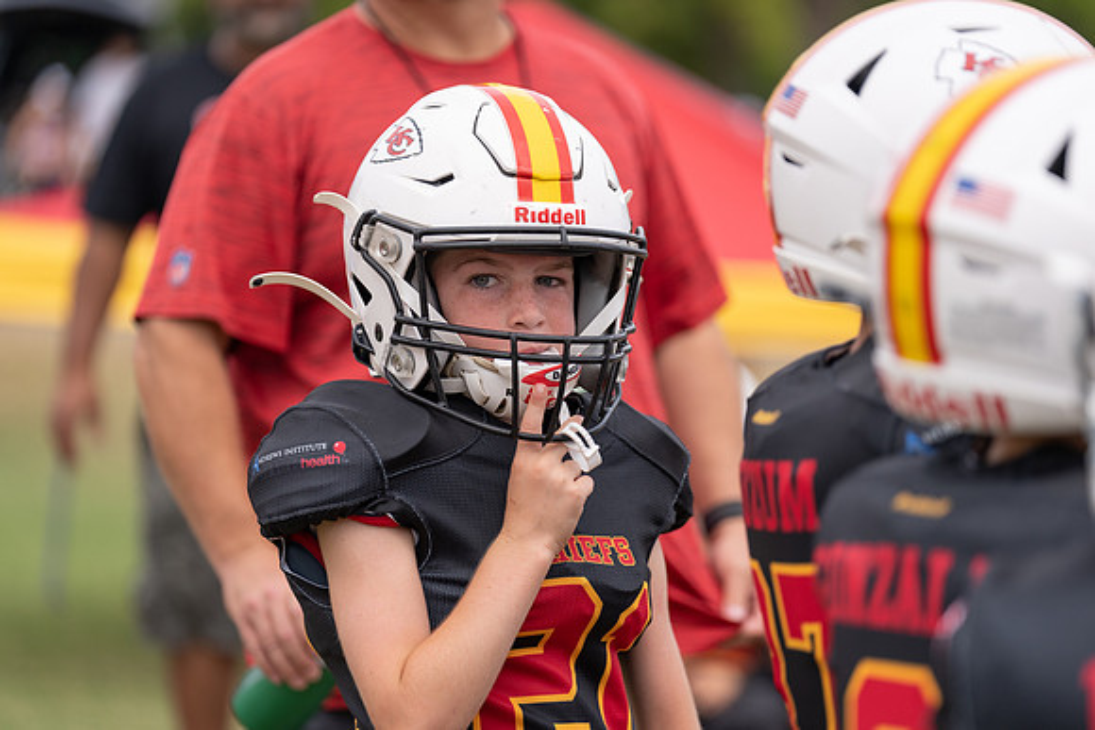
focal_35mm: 157
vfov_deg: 8.7
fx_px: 4776
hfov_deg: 13.1
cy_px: 365
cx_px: 548
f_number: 2.8
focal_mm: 157
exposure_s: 1/2500
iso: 160
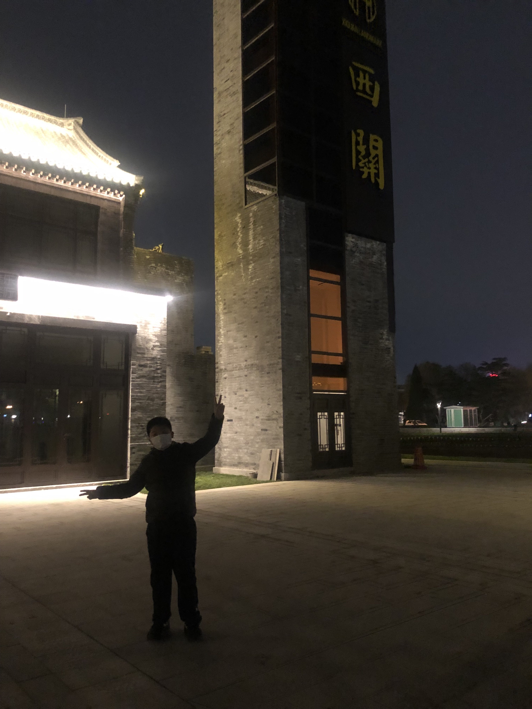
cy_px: 354
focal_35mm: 28
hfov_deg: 49.7
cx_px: 266
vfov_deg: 63.4
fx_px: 574
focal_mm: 3.99
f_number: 1.8
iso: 250
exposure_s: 1/4
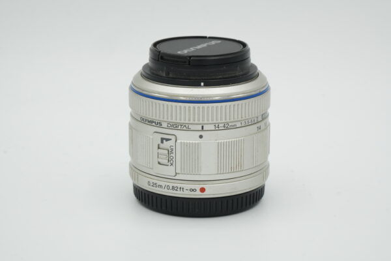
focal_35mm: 105
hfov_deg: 19.5
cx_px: 196
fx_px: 1140
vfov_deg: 13.0
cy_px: 130
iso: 320
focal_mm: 70
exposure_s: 1/100
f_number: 14
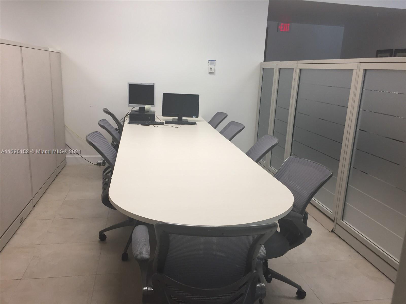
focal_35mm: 29
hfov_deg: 61.7
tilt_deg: -13.3
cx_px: 203
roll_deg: -0.2
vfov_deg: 48.2
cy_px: 152
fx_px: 340
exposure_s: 1/30
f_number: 2.2
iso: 32
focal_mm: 4.15
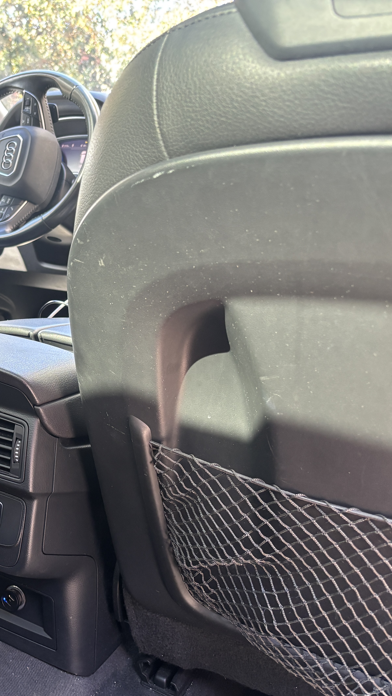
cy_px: 350
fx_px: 702
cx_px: -34
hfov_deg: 28.5
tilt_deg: -13.8
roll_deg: +0.9
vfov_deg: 52.8
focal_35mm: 38
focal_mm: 5.96
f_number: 1.6
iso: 200
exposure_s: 1/60
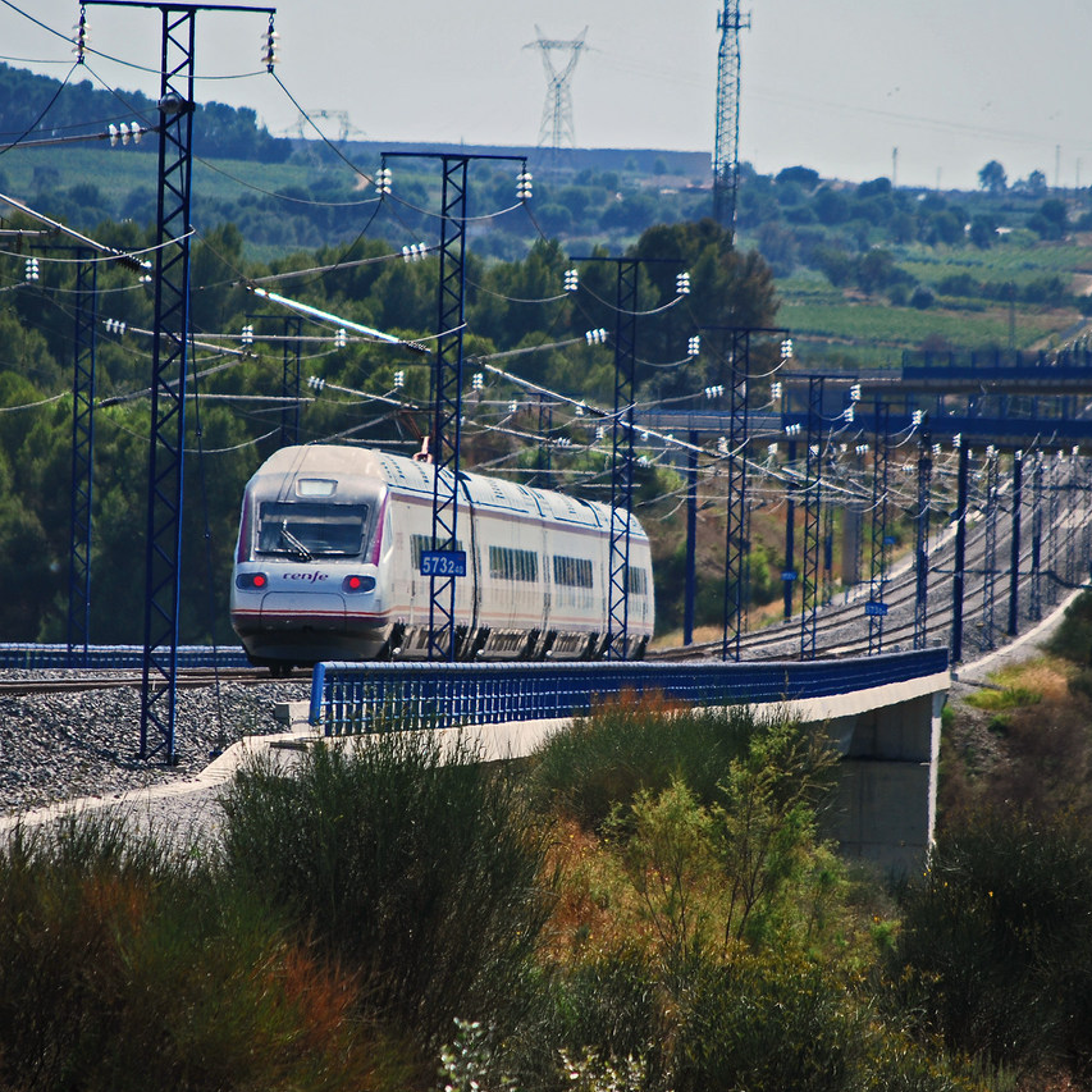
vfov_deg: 4.6
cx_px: 512
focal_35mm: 383
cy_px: 547
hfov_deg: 4.6
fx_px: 13669
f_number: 5.6
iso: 100
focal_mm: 200
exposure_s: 1/400
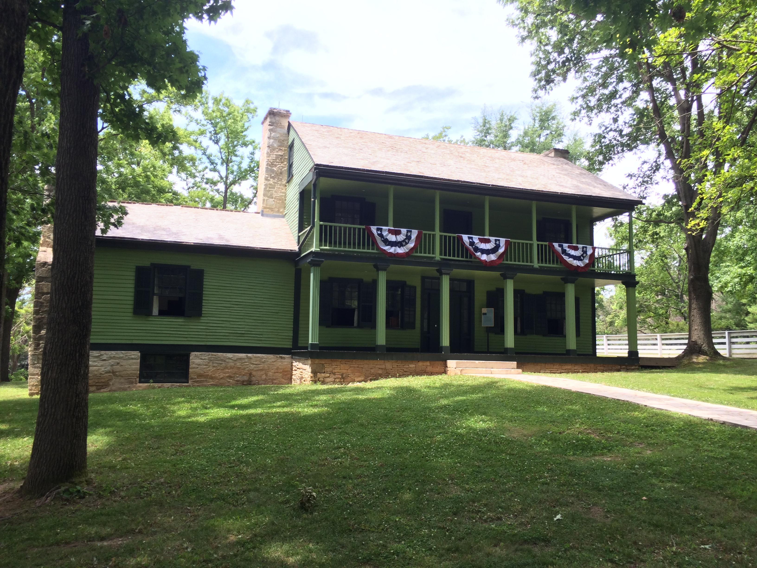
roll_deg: +0.4
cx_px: 378
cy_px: 284
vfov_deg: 48.2
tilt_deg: +6.5
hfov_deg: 61.7
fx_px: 634
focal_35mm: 29
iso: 32
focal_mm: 4.15
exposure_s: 1/394
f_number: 2.2
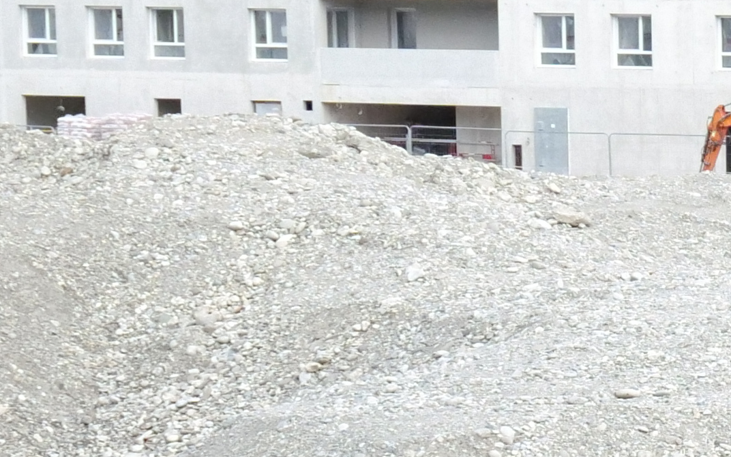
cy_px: 527
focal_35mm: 194
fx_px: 3865
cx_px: 1409
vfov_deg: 6.7
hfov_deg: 10.1
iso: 12800
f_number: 6.3
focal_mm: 34
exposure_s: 1/8000
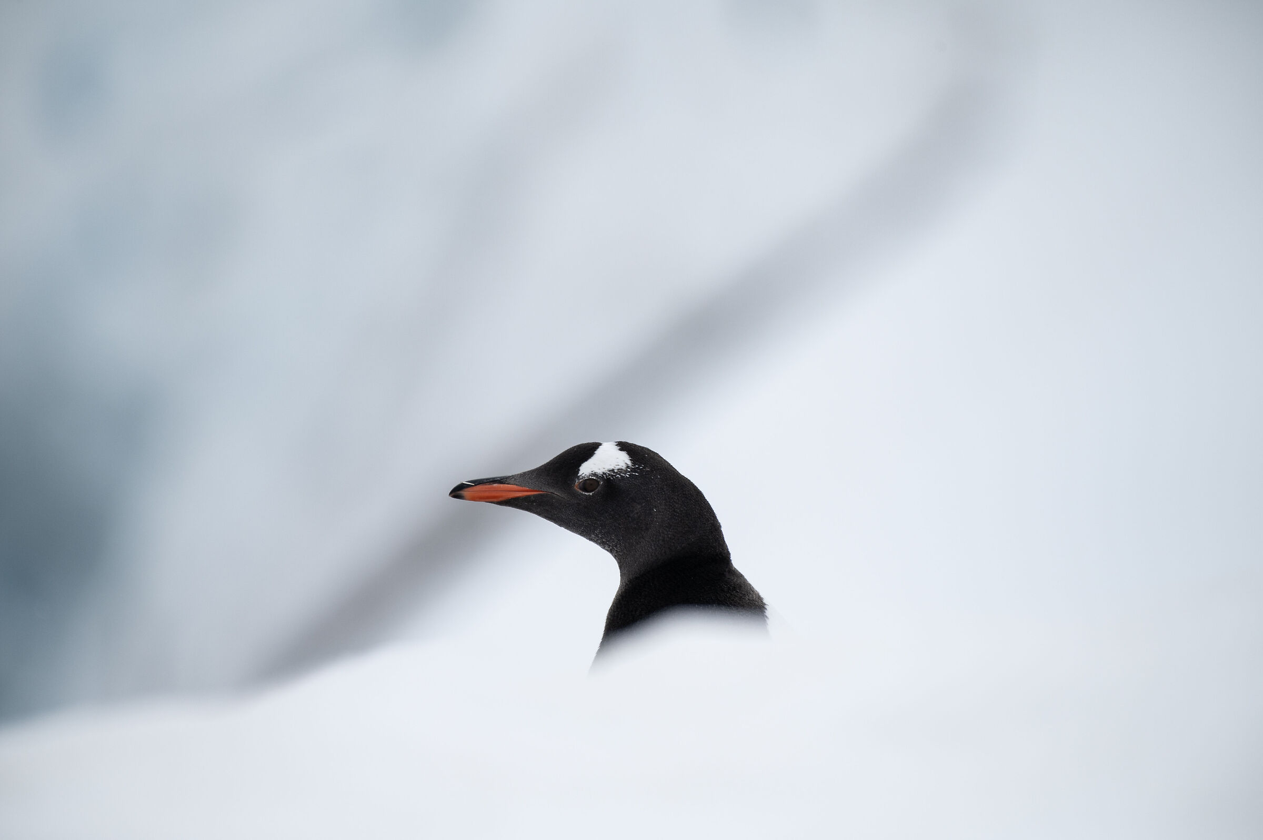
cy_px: 420
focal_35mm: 480
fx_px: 16829
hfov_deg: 4.3
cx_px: 632
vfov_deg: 2.9
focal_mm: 480
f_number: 5.6
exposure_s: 1/5000
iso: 400
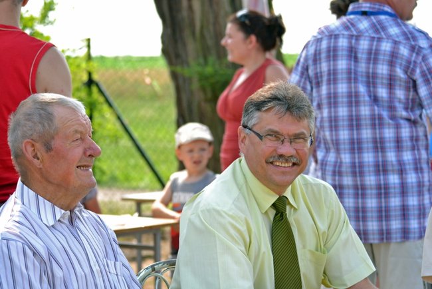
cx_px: 216
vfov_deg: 10.0
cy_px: 144
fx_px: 1657
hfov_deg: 14.9
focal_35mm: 138
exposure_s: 1/160
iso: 100
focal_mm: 92
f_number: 4.2
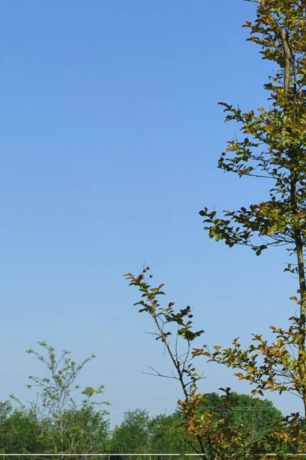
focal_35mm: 114
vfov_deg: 17.8
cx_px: 435
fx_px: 1455
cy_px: 357
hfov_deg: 11.6
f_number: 9
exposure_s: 1/320
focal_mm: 40
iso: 200
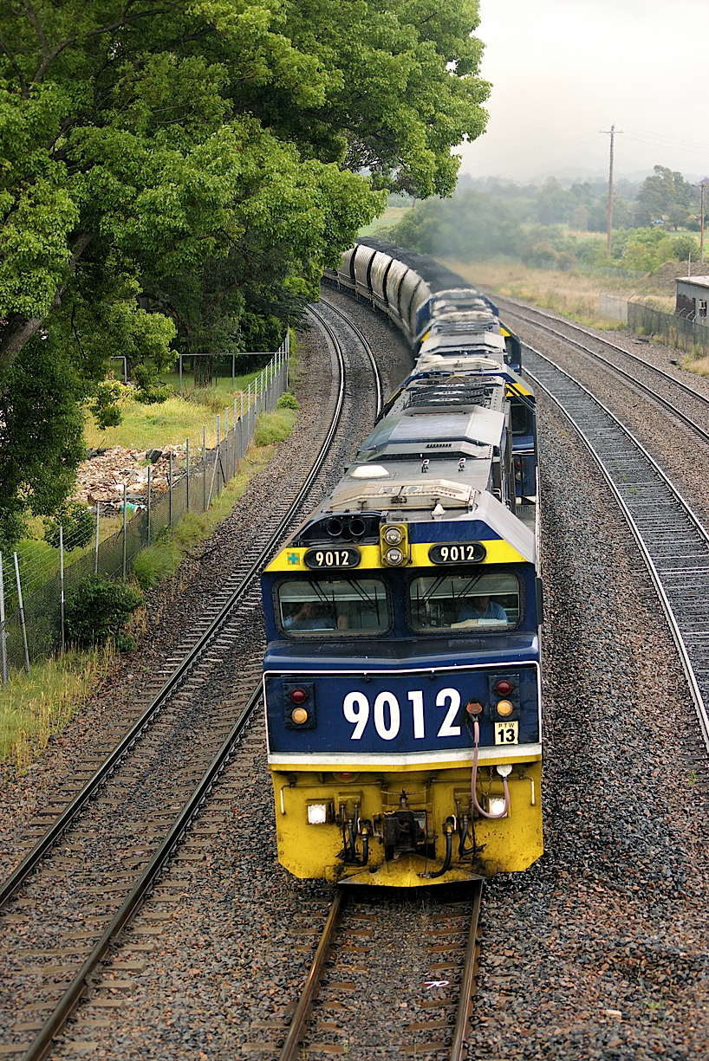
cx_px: 354
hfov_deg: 16.6
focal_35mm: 82
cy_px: 530
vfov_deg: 24.6
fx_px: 2434
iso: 400
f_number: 4.5
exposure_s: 1/400
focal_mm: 55
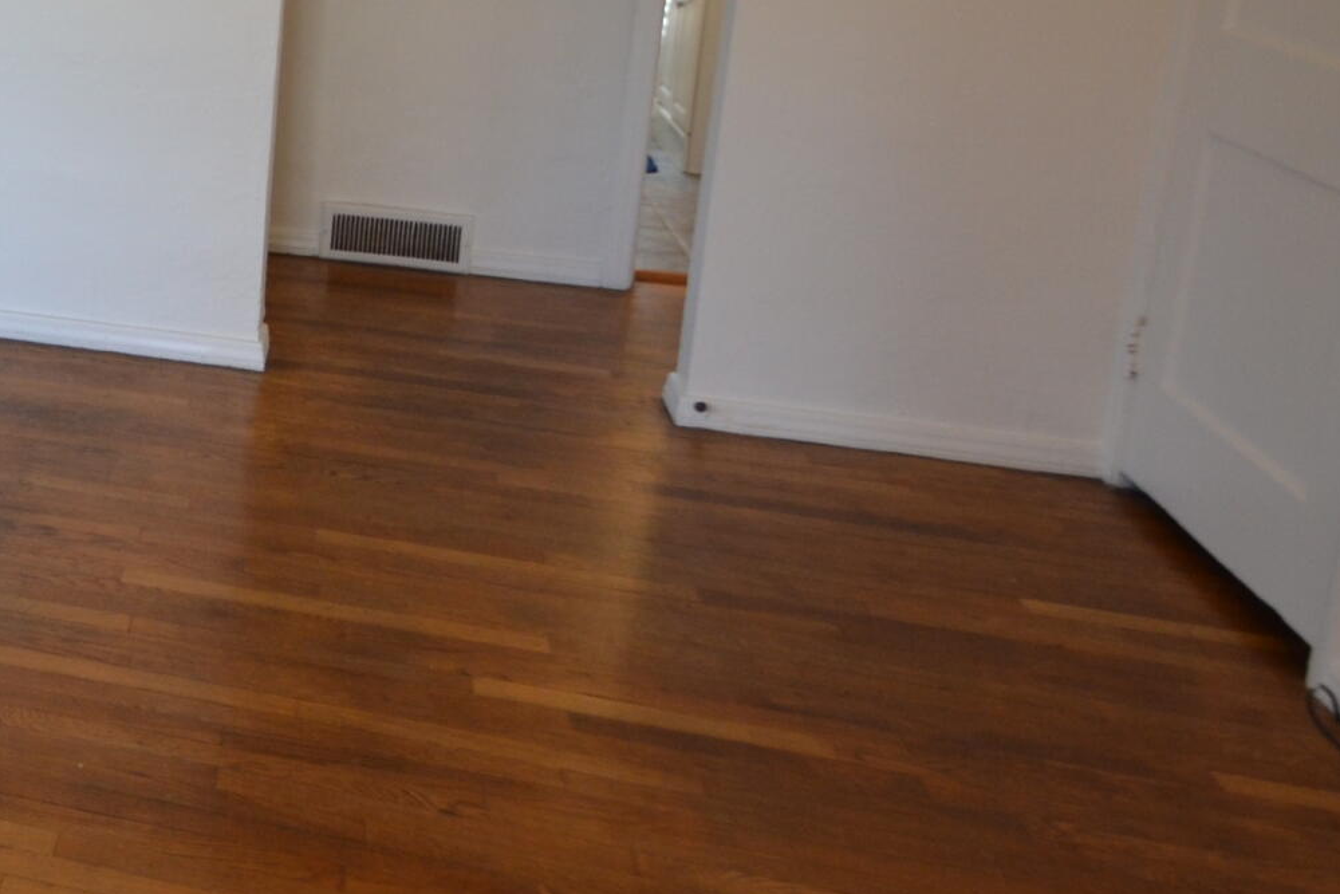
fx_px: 1675
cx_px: -180
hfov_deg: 36.1
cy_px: -1
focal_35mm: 45
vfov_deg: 28.1
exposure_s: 1/60
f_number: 3.5
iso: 400
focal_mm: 10
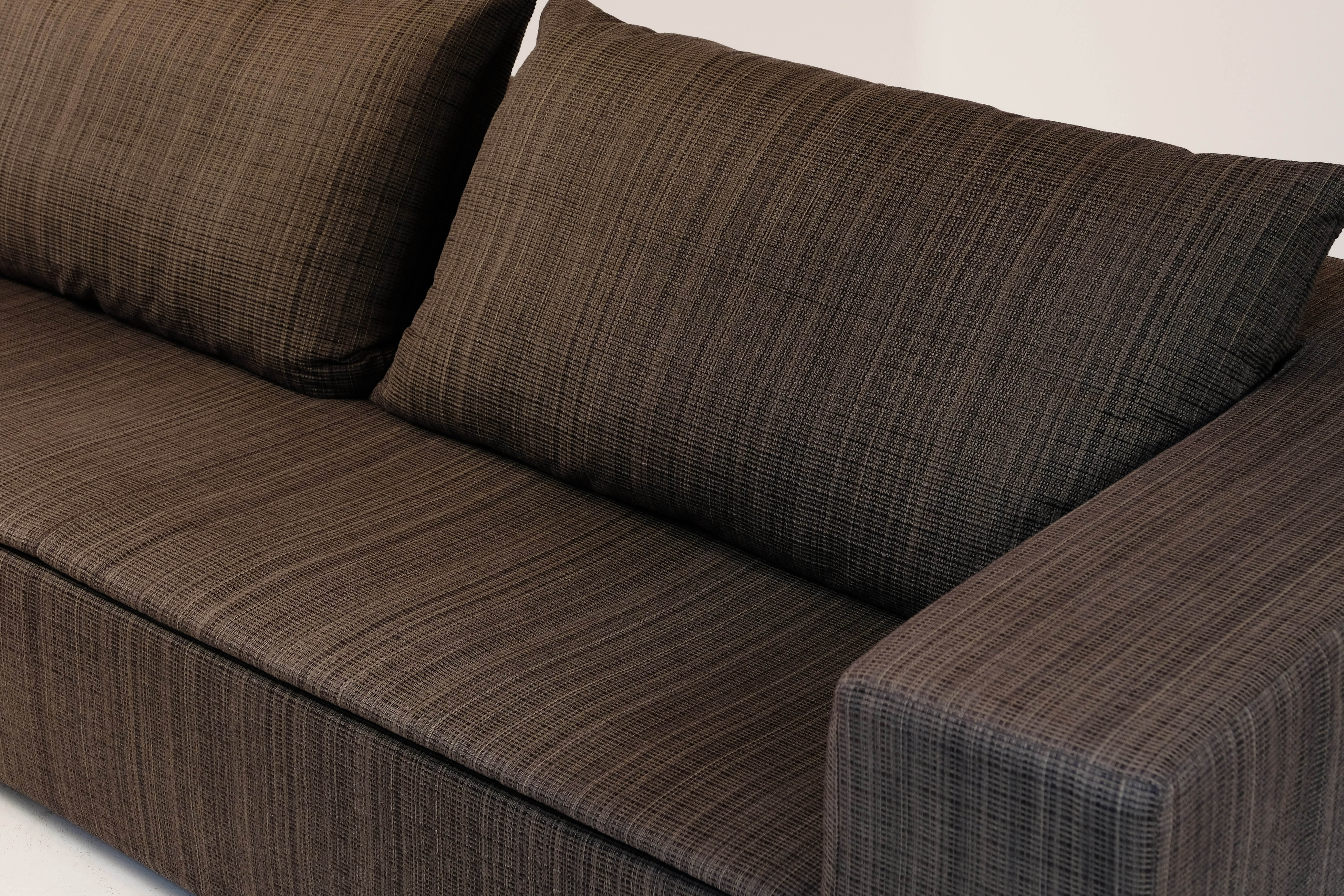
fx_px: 2128
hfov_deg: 35.1
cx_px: 672
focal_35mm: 57
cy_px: 452
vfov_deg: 23.8
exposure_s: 1/20
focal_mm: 37.6
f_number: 6.4
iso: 640
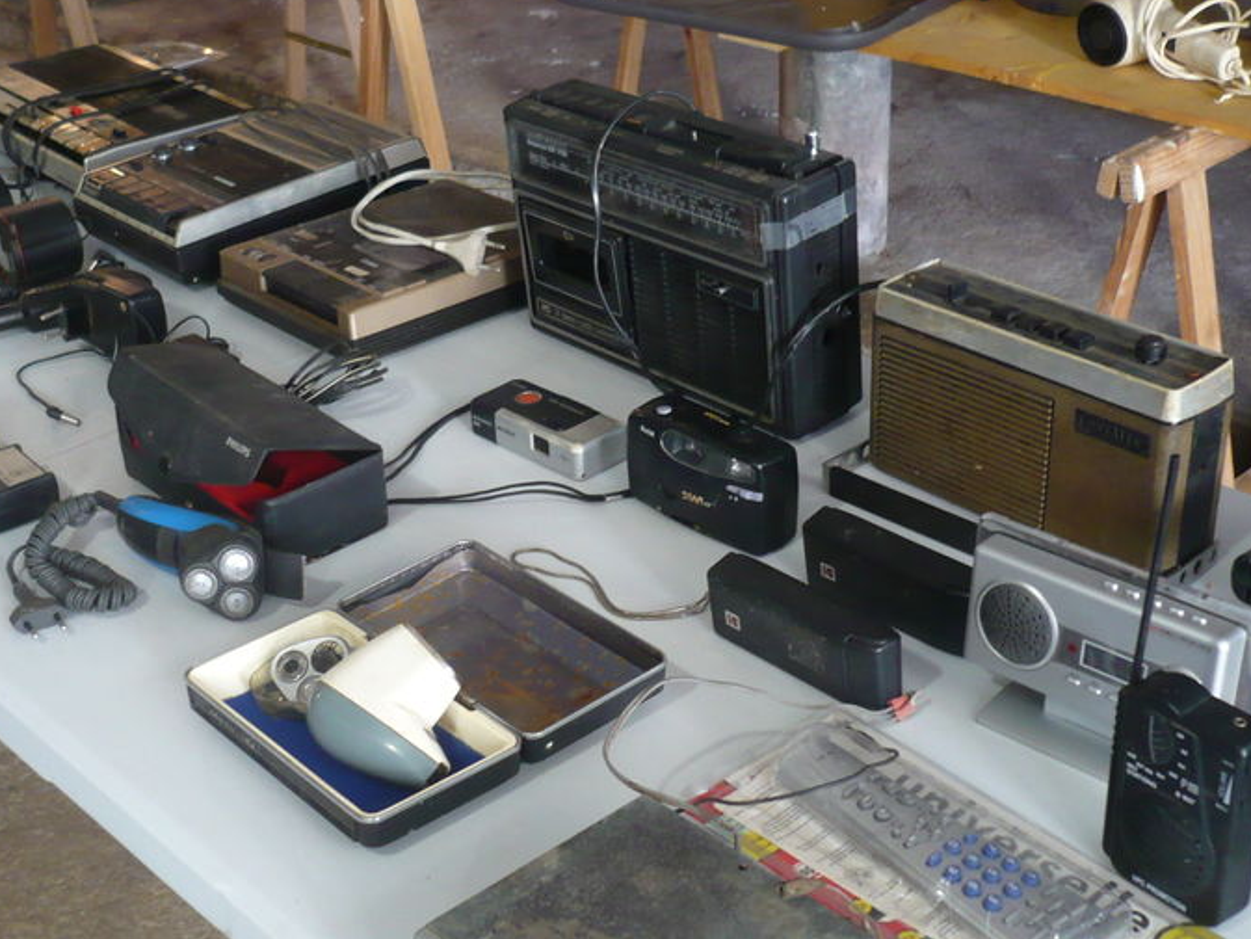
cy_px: 506
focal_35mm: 52
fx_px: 1880
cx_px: 493
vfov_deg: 28.0
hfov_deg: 36.7
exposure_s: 1/8
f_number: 2.8
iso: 200
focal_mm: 5.8
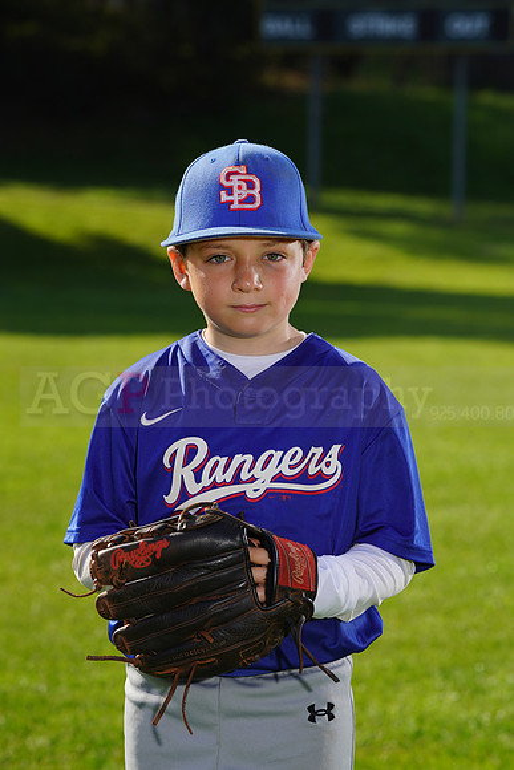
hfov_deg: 7.5
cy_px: 385
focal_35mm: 183
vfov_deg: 11.2
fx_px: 3917
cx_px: 257
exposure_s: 1/250
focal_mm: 183
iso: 100
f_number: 10
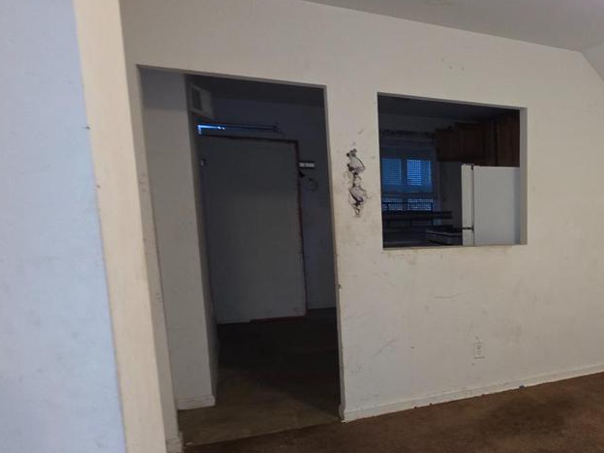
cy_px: 282
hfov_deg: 49.5
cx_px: 597
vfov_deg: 46.4
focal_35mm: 30
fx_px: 523
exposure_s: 1/10.9
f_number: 1.9
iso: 800
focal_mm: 2.2
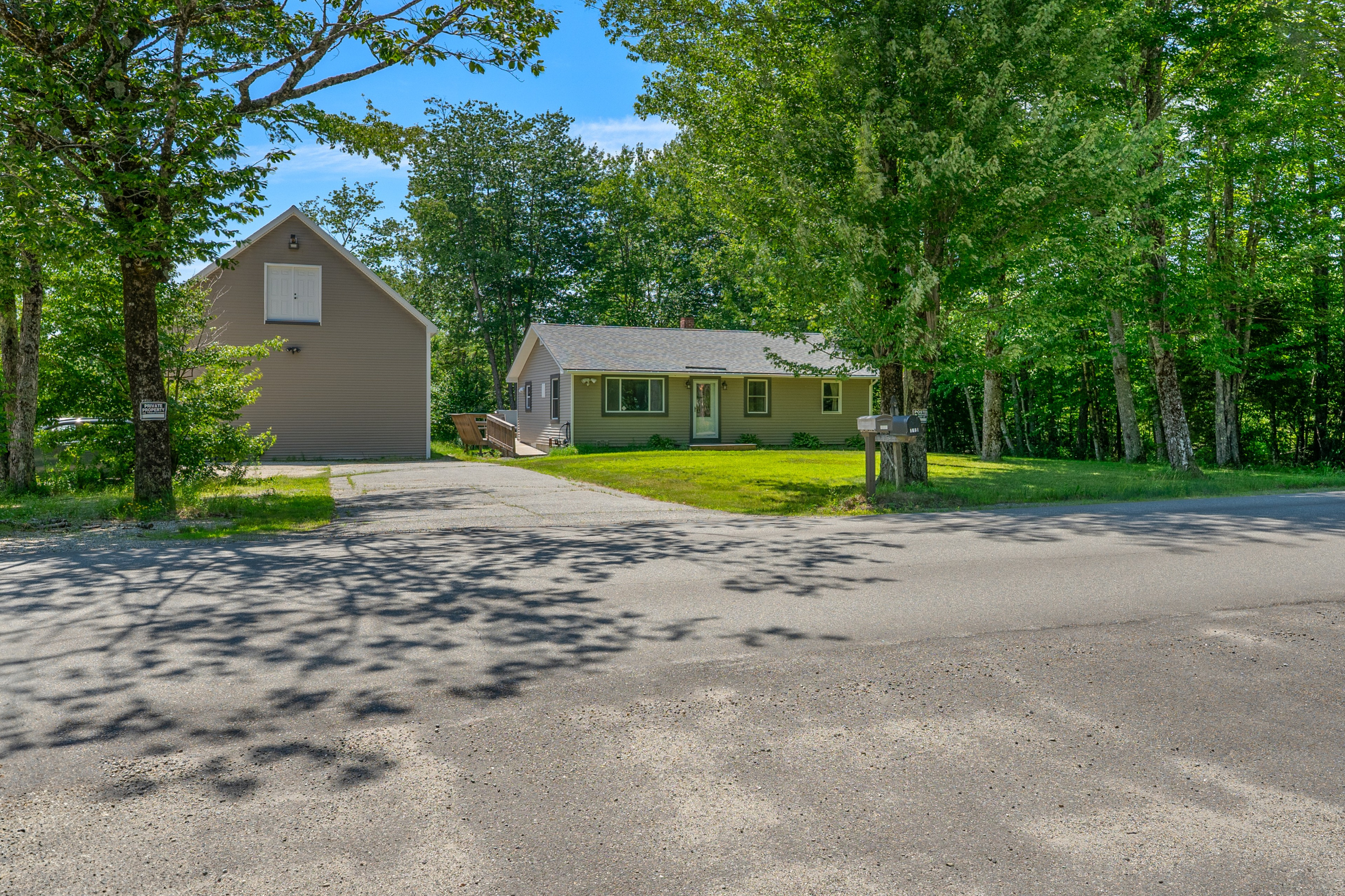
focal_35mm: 24
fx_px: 897
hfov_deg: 73.7
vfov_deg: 53.1
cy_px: 448
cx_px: 672
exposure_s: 1/250
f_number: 8
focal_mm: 16
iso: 250
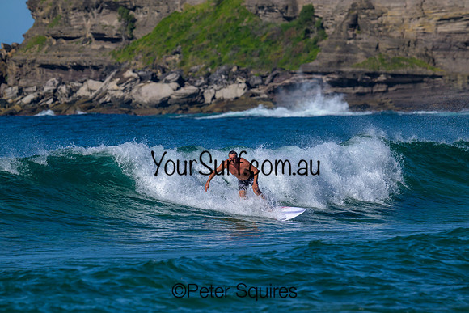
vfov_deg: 2.9
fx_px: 6124
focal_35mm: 470
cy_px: 156
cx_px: 234
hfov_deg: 4.4
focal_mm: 470
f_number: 10
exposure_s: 1/2000
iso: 360
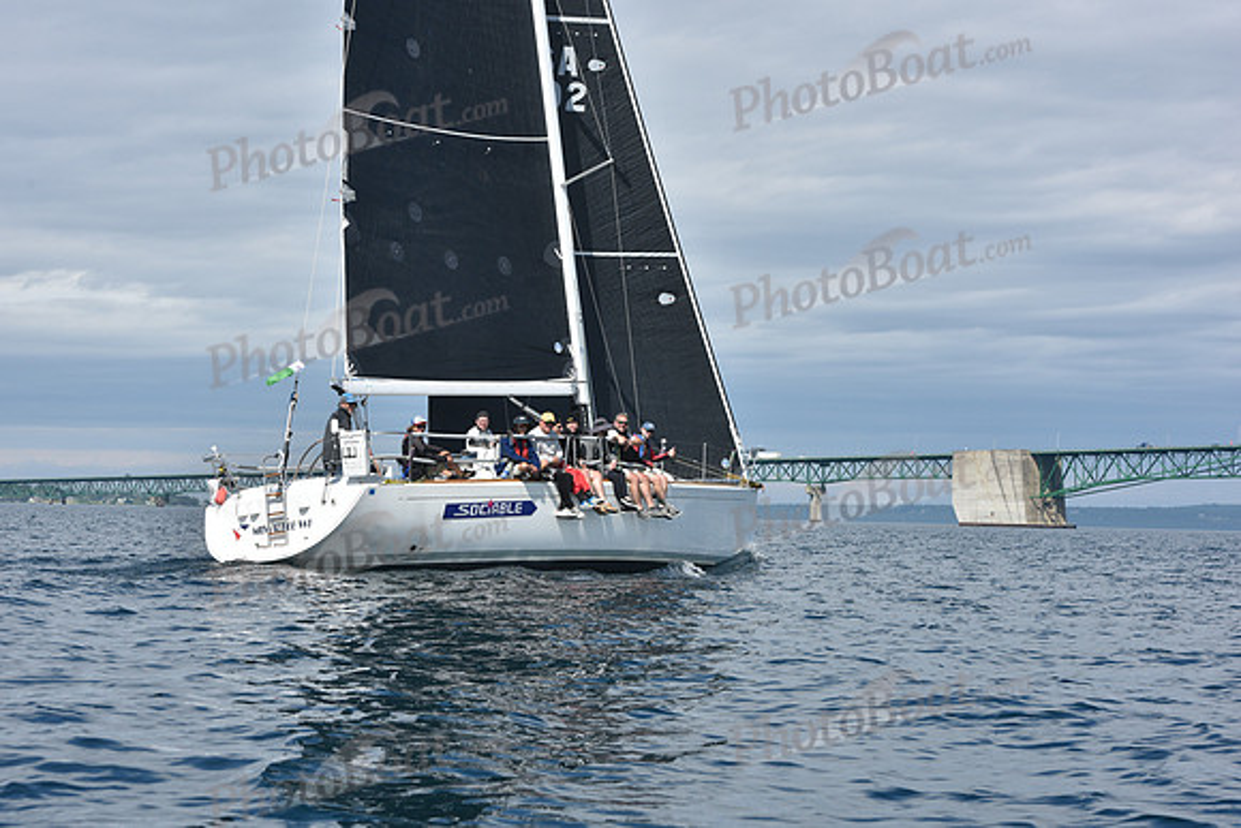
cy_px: 414
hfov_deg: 25.4
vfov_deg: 17.1
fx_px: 2758
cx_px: 620
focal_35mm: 80
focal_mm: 80
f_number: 9
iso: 250
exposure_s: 1/800
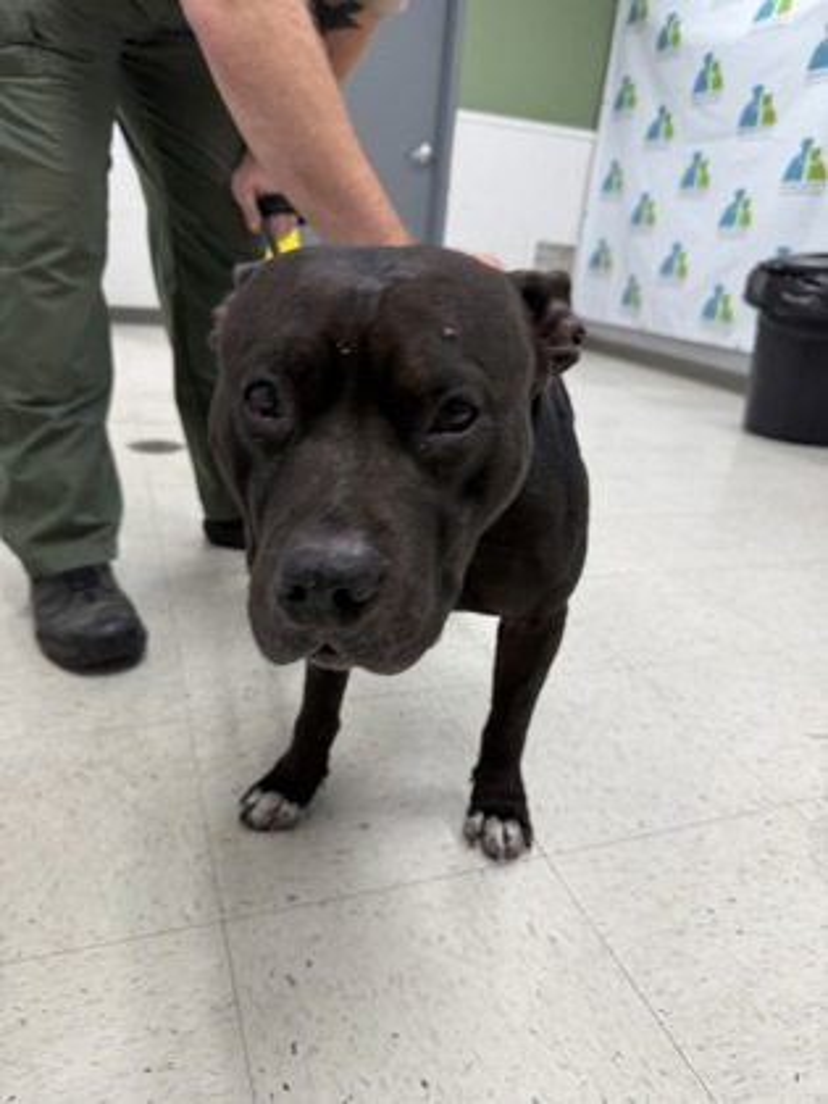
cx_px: 414
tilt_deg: -22.0
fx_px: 765
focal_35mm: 24
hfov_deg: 56.8
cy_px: 552
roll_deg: -6.6
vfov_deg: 71.6
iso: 125
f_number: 1.78
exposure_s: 1/60
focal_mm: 6.76
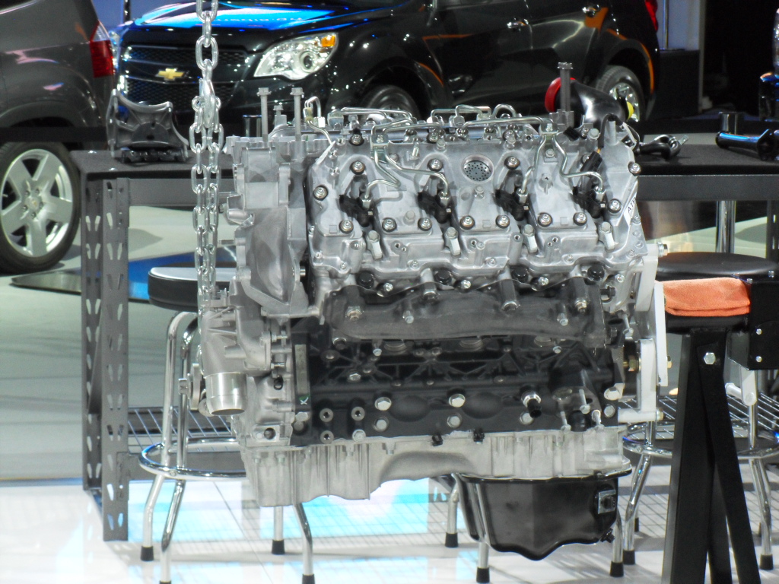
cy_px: 292
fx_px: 2430
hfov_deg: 18.2
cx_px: 390
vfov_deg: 13.7
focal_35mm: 108
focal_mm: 19.7
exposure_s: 1/45
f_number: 4.8
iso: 400
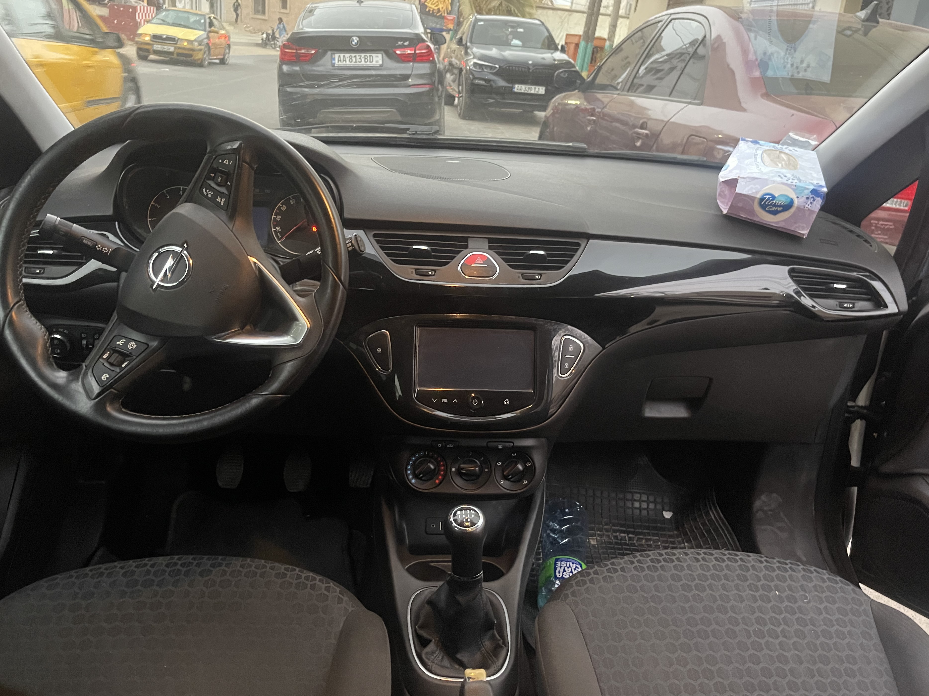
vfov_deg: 51.4
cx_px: 462
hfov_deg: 65.3
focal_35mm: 27
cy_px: 338
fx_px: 725
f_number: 1.6
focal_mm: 5.1
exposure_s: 1/30
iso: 640
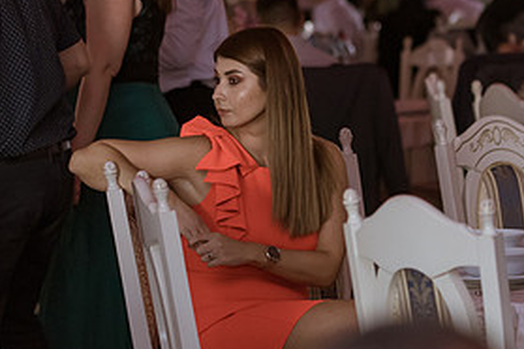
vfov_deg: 6.6
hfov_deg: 9.9
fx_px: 3027
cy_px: 170
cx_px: 304
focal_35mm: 208
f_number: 2.8
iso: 2000
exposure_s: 1/160
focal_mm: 90
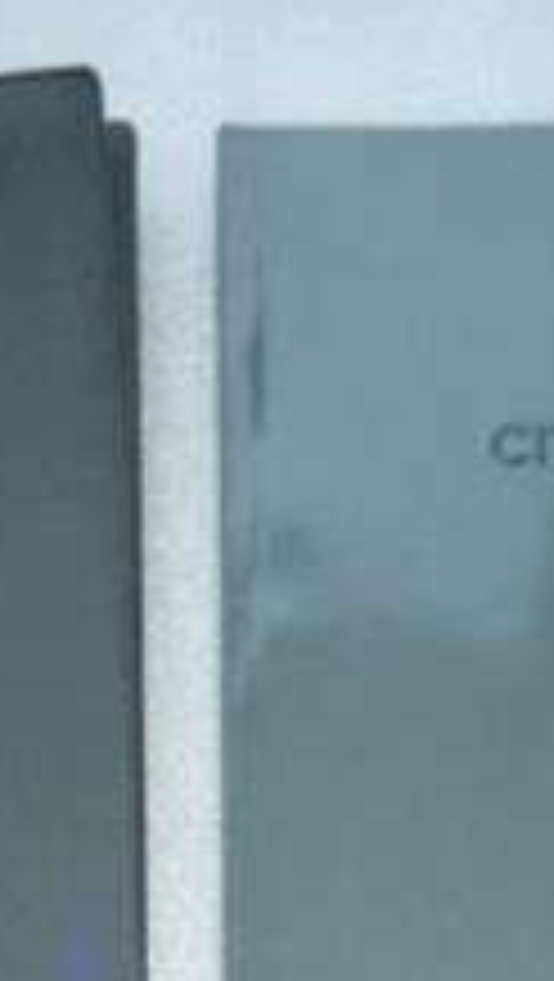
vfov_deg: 22.3
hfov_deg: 15.1
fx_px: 2084
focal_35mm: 80
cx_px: 185
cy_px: 1431
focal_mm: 4.4
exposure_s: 1/30
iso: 100
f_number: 2.8
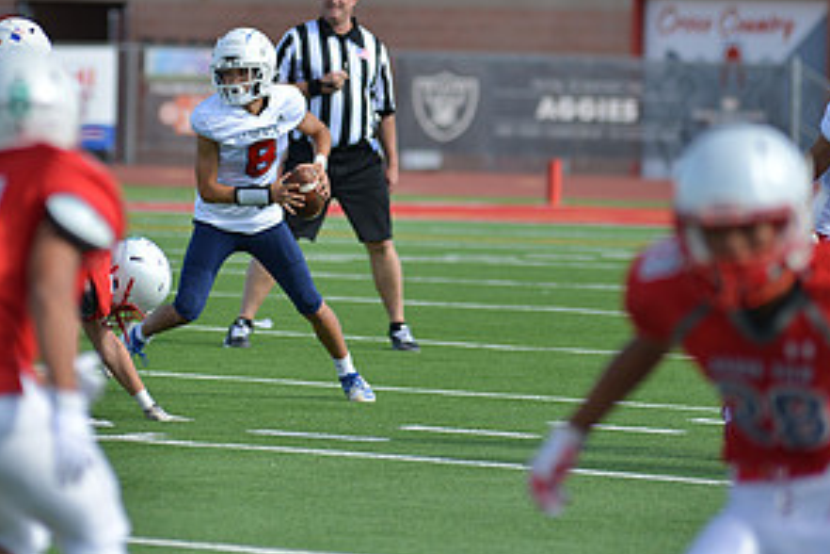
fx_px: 9083
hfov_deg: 5.2
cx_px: 291
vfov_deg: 3.5
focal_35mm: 394
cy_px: 151
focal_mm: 200
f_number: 2.8
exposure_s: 1/1600
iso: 110
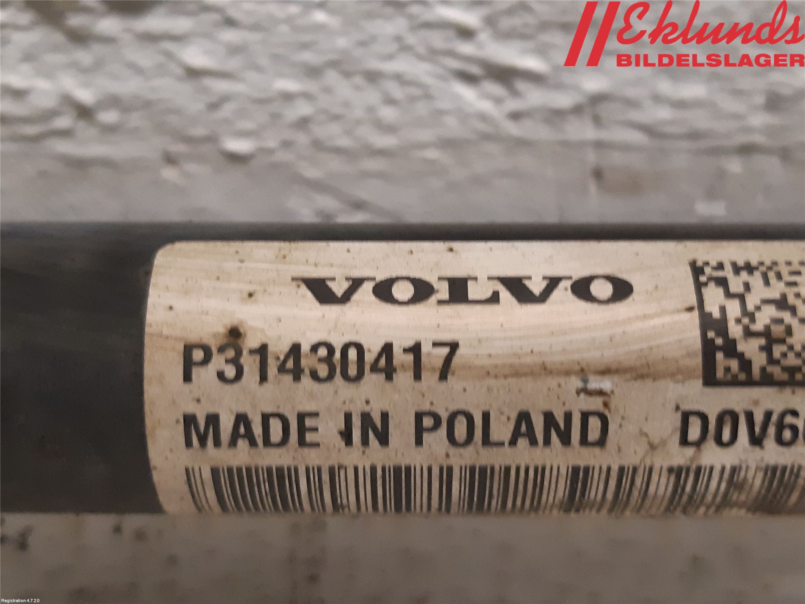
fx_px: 605
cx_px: 402
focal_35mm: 26
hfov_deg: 67.3
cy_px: 302
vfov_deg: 53.1
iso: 320
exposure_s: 1/25
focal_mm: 3.93
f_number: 1.7
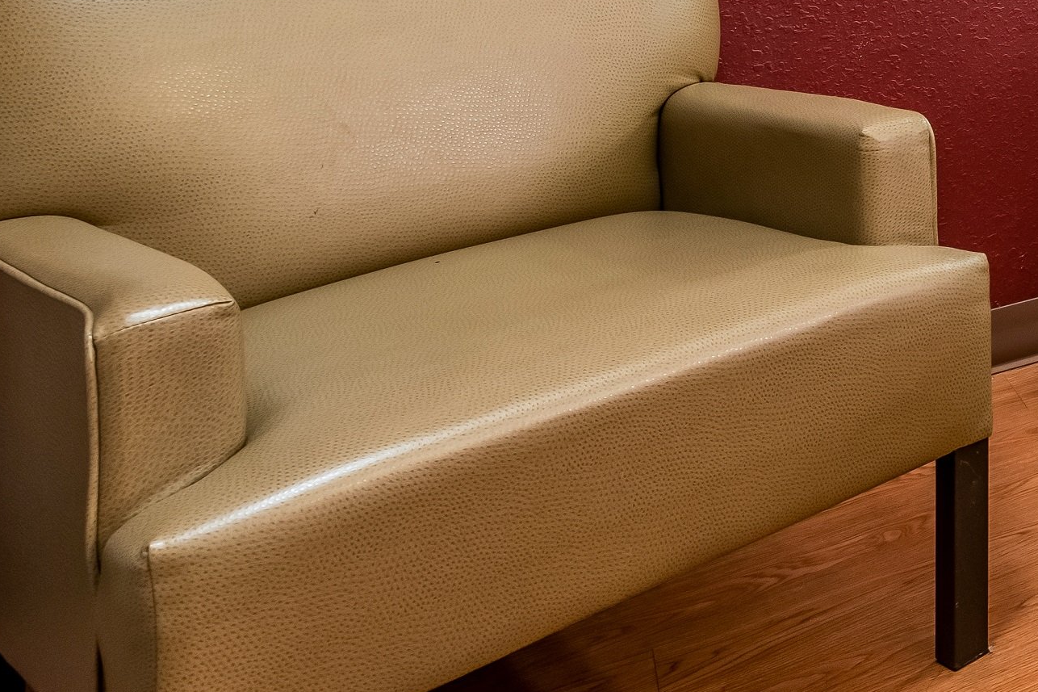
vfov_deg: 23.1
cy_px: -297
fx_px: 1413
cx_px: 1779
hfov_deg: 23.9
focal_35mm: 49
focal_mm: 14
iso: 320
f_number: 8
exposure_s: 1/15
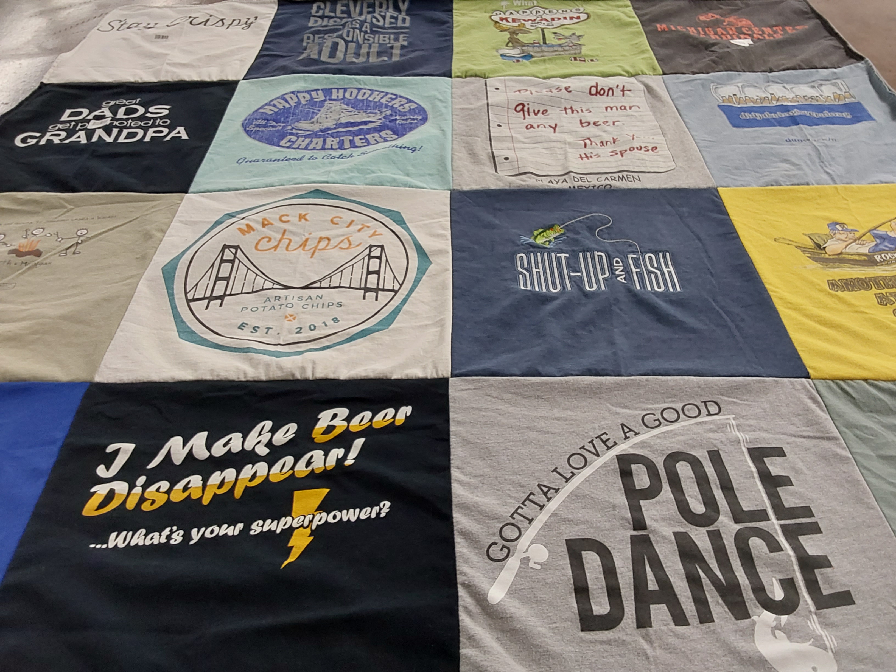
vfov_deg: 49.7
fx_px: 725
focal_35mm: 28
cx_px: 448
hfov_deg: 63.4
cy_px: 336
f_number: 1.9
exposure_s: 1/60
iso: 100
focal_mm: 2.91
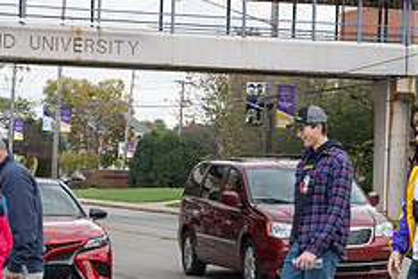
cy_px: 173
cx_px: 361
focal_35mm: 129
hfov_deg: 15.7
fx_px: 1498
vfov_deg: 10.6
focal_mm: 52
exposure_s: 1/250
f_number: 7.1
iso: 500
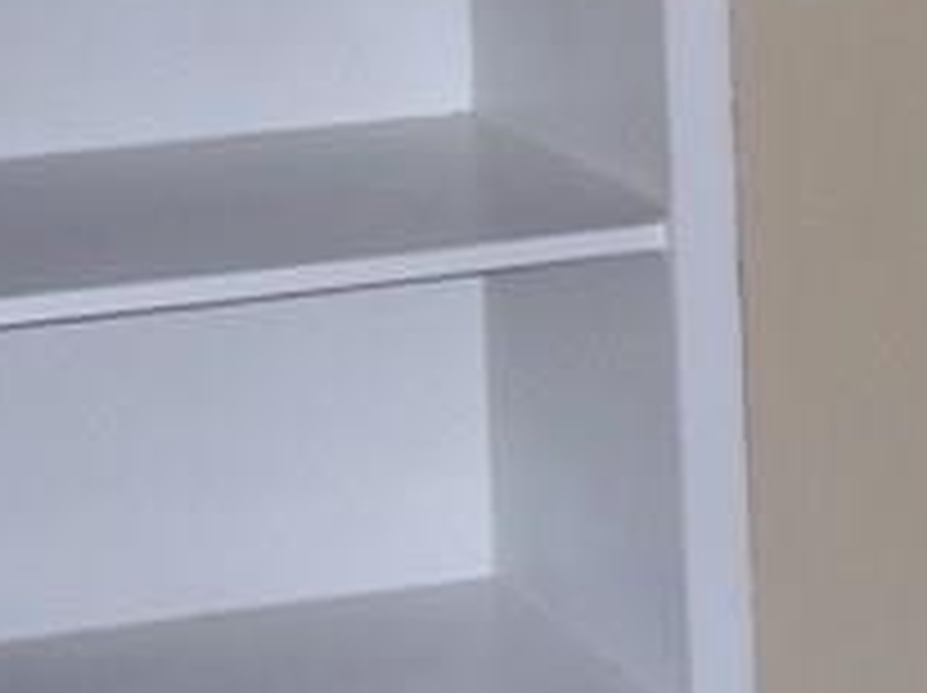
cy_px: 153
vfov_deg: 8.3
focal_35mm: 179
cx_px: 837
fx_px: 4788
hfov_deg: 11.0
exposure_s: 1/60
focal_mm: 6
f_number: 2.7
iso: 80
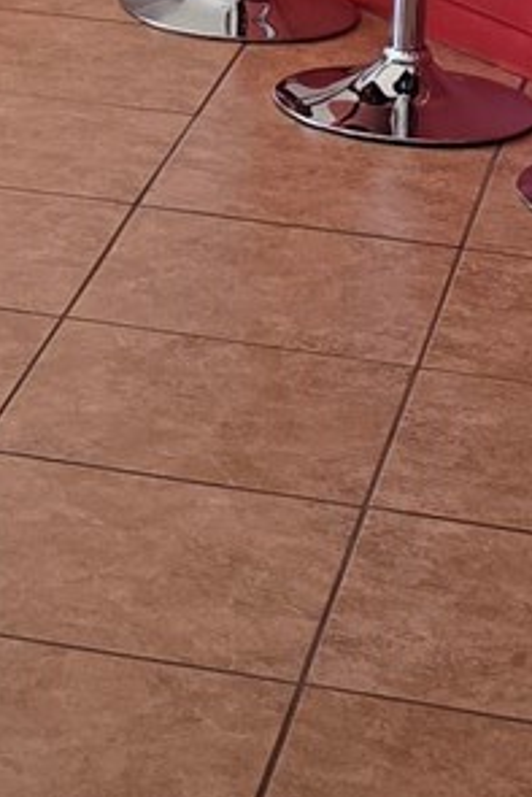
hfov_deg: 8.2
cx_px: -113
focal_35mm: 166
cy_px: -373
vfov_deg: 11.9
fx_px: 3675
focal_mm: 6.25
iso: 160
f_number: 1.7
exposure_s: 1/120
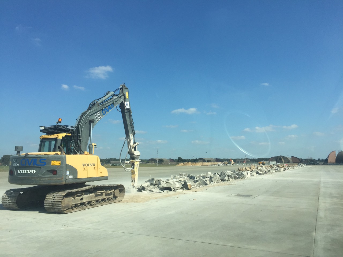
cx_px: 172
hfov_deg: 61.7
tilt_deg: +7.5
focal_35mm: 29
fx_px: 287
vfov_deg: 48.2
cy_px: 128
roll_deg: -0.7
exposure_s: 1/2326
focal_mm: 4.15
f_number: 2.2
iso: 32
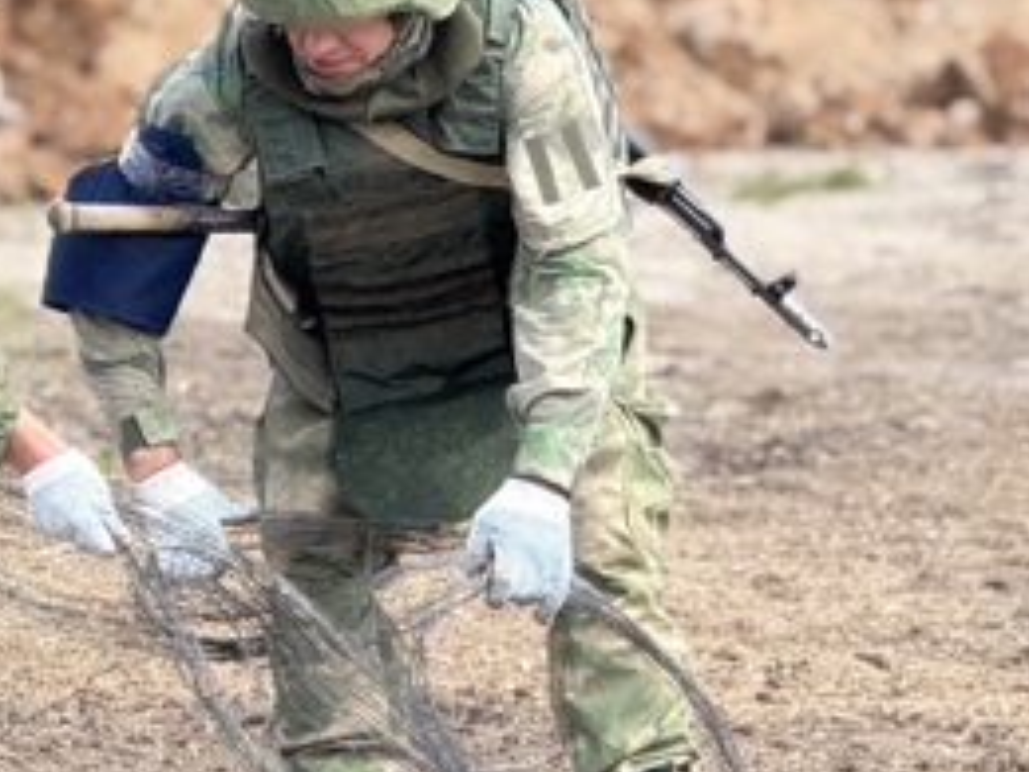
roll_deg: +0.1
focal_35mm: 308
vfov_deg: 4.8
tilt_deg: -2.0
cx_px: 342
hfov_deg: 6.4
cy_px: 277
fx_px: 9156
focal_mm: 15.66
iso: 64
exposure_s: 1/591
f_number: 2.8
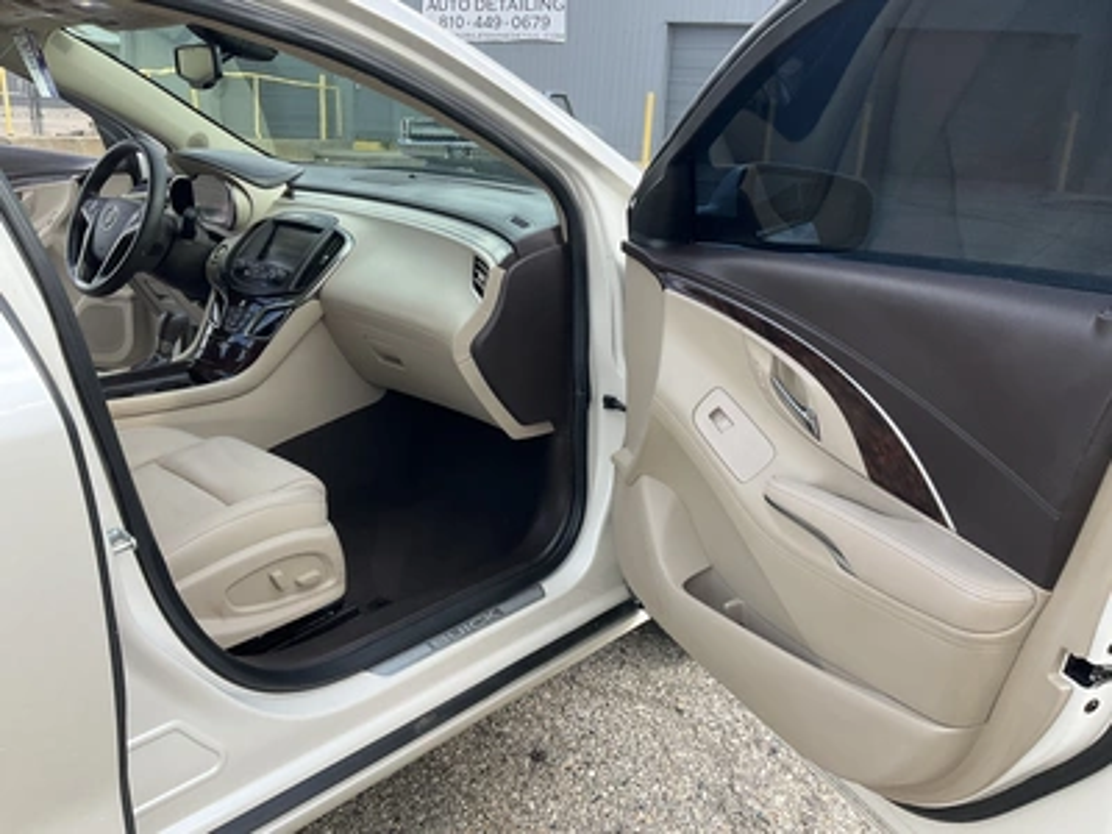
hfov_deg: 61.7
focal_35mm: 29
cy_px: 417
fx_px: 932
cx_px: 556
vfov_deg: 48.2
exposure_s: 1/257
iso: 25
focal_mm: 3
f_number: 1.8
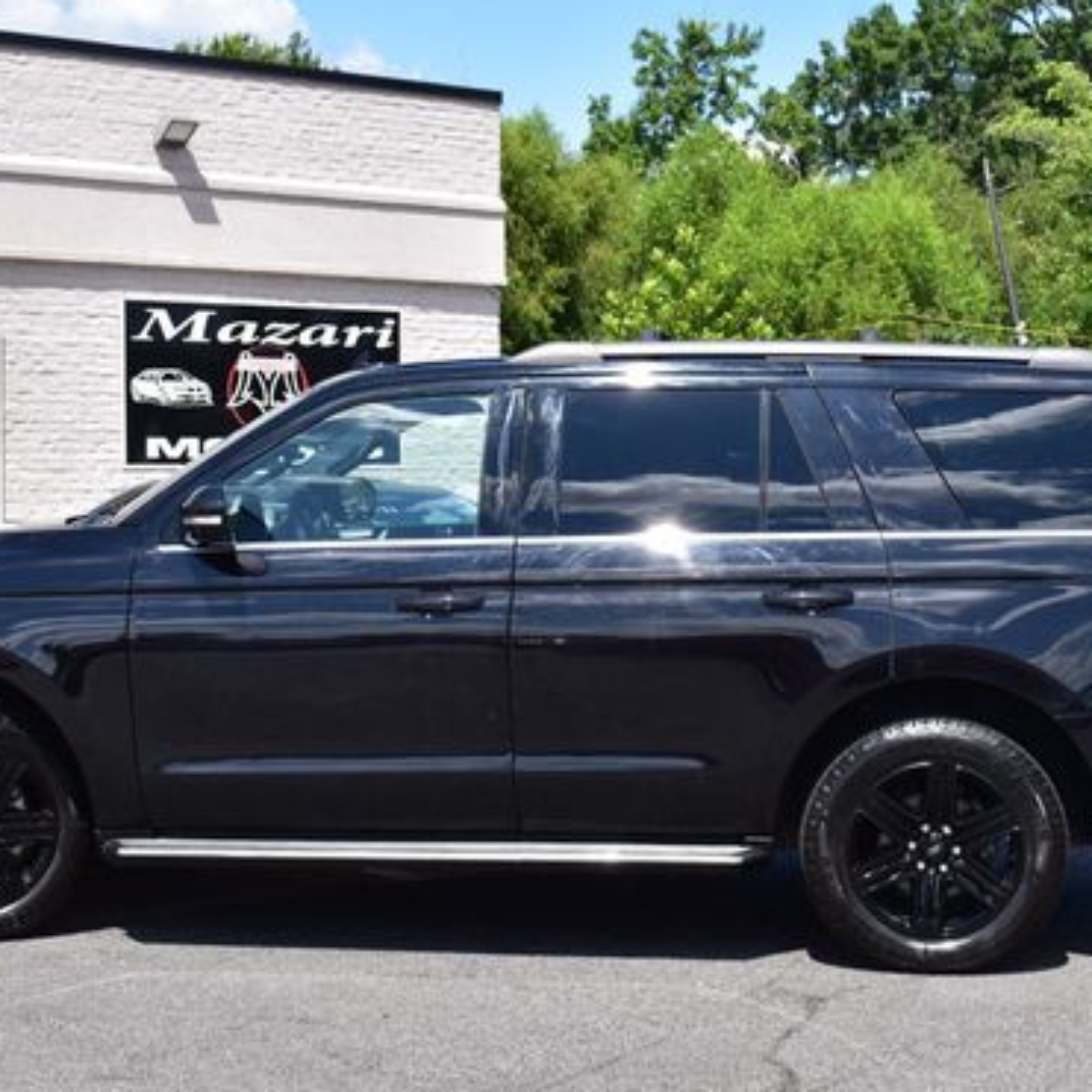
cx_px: 547
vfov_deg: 26.1
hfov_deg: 26.1
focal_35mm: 66
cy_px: 565
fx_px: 2356
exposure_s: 1/400
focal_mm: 30
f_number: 11
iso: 400
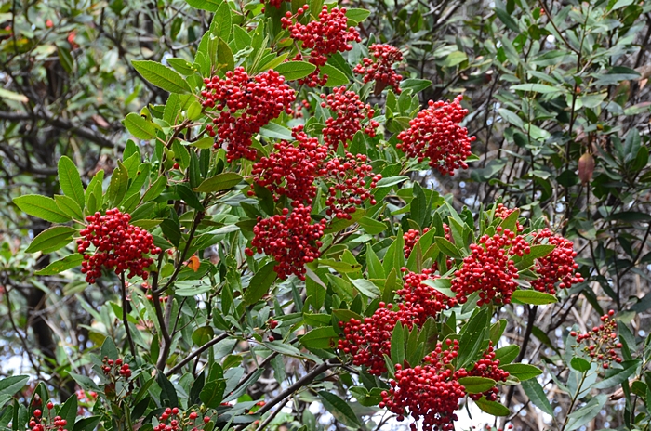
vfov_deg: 8.7
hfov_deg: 13.1
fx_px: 2843
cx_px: 326
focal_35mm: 158
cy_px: 216
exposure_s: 1/60
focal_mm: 105
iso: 400
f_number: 10
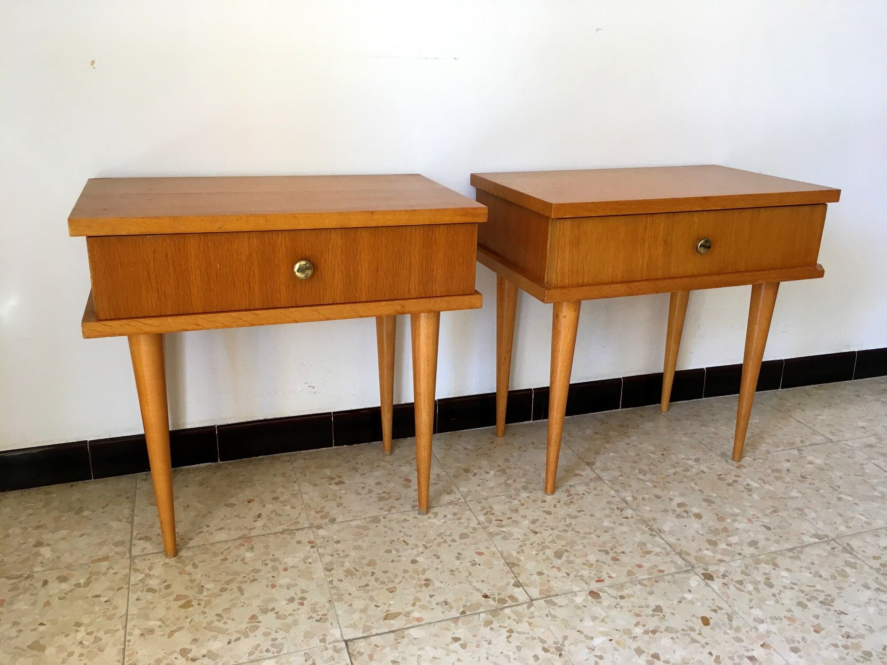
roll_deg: -1.3
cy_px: 332
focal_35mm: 29
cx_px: 444
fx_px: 743
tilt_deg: -19.0
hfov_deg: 61.7
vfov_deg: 48.2
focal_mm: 4.15
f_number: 2.2
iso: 40
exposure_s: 1/33
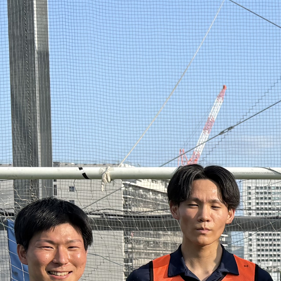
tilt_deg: -4.1
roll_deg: +1.0
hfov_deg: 15.2
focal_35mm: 102
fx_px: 937
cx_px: 474
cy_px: 315
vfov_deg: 16.5
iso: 50
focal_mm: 5.96
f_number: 1.6
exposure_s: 1/1953
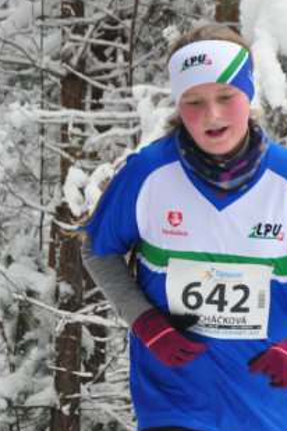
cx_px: 229
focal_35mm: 406
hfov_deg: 3.4
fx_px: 4869
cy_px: 338
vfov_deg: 5.1
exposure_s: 1/400
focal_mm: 105
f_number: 5.6
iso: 800
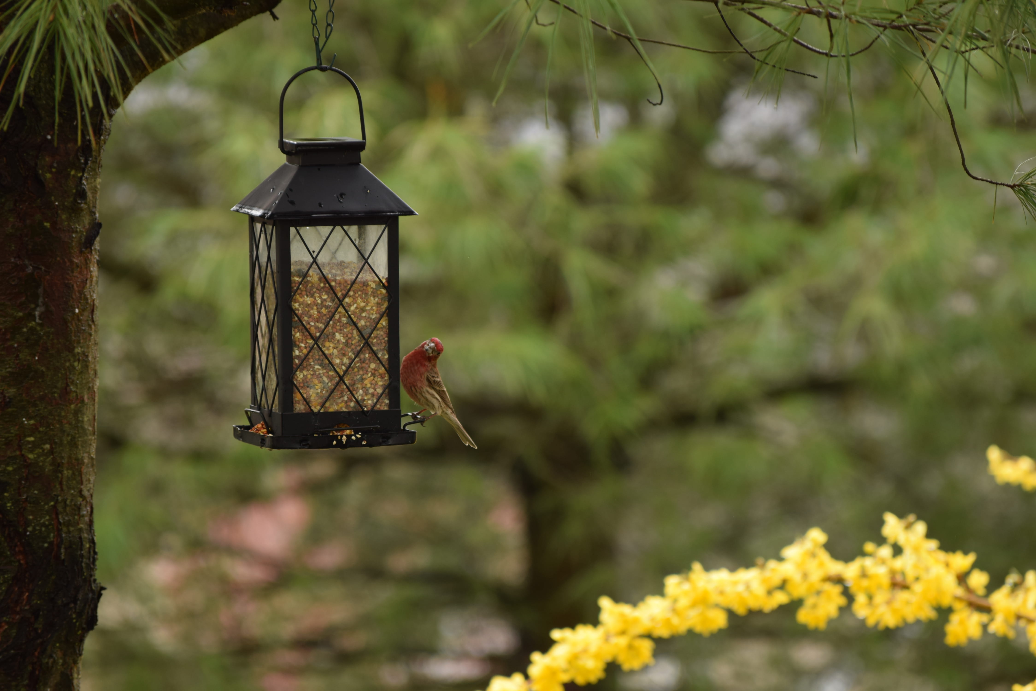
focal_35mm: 300
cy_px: 346
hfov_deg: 6.9
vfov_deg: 4.6
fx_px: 8635
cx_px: 518
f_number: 5.6
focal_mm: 200
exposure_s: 1/200
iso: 200
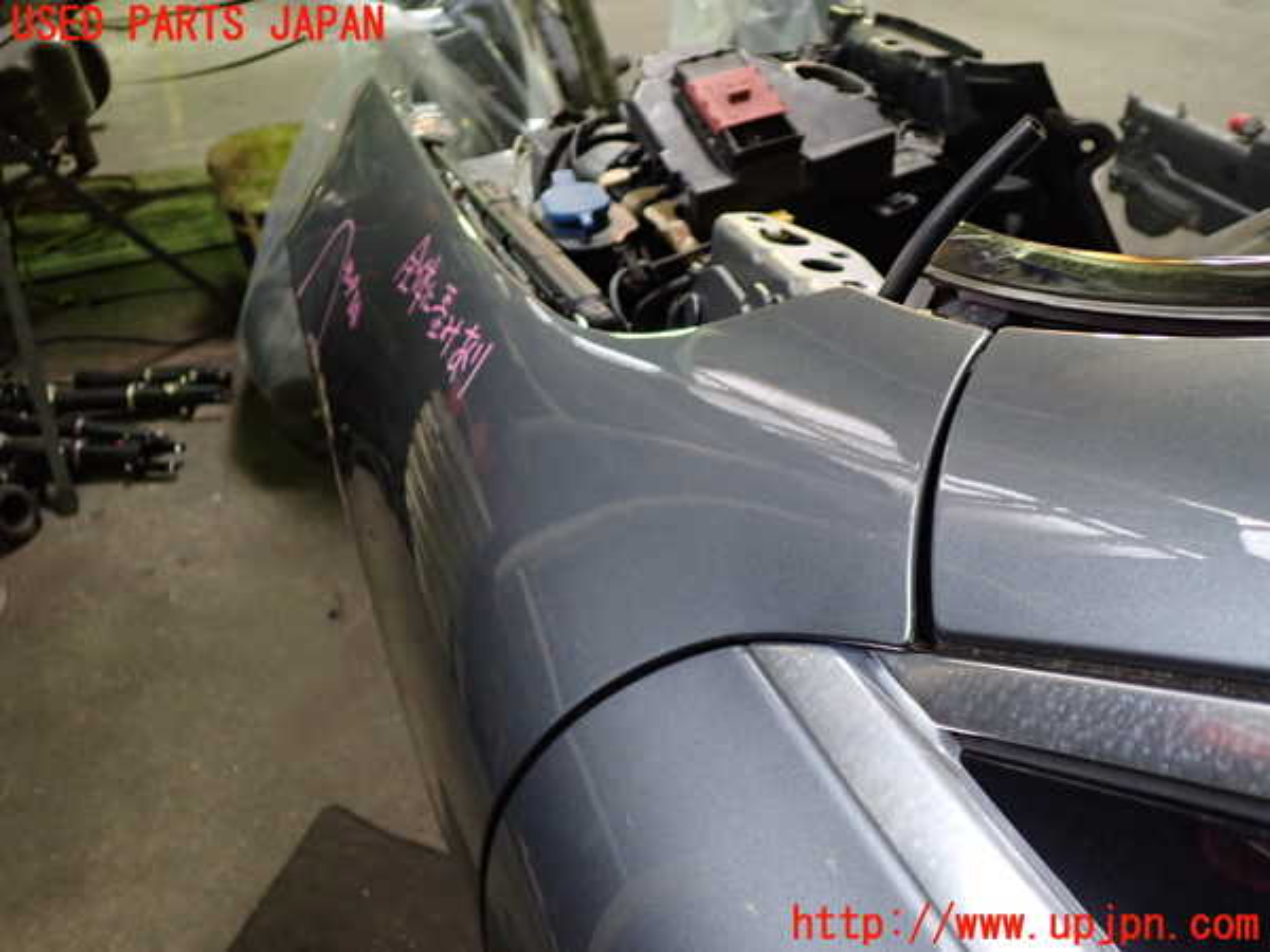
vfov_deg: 46.8
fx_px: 1101
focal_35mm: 30
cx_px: 635
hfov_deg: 60.0
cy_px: 476
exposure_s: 1/30
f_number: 2.3
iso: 400
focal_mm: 5.4
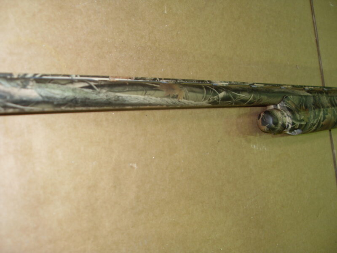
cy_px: 126
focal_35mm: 35
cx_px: 168
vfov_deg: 40.7
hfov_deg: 52.6
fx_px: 341
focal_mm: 6.3
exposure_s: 1/45
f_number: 2.8
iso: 100
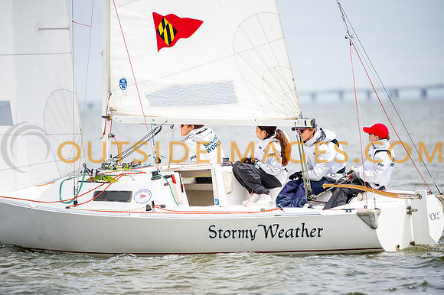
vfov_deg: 3.9
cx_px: 222
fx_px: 4333
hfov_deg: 5.9
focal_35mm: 352
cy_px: 148
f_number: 5
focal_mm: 340
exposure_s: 1/3200
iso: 500
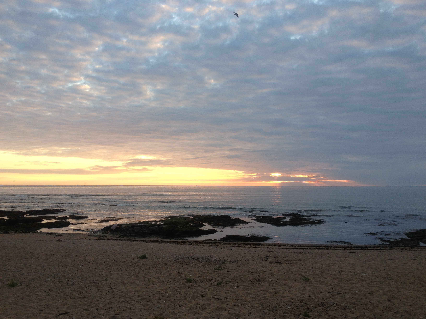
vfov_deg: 40.7
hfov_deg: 52.6
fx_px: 431
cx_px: 213
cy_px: 160
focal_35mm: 35
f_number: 2.4
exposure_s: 1/159
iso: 50
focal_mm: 4.28
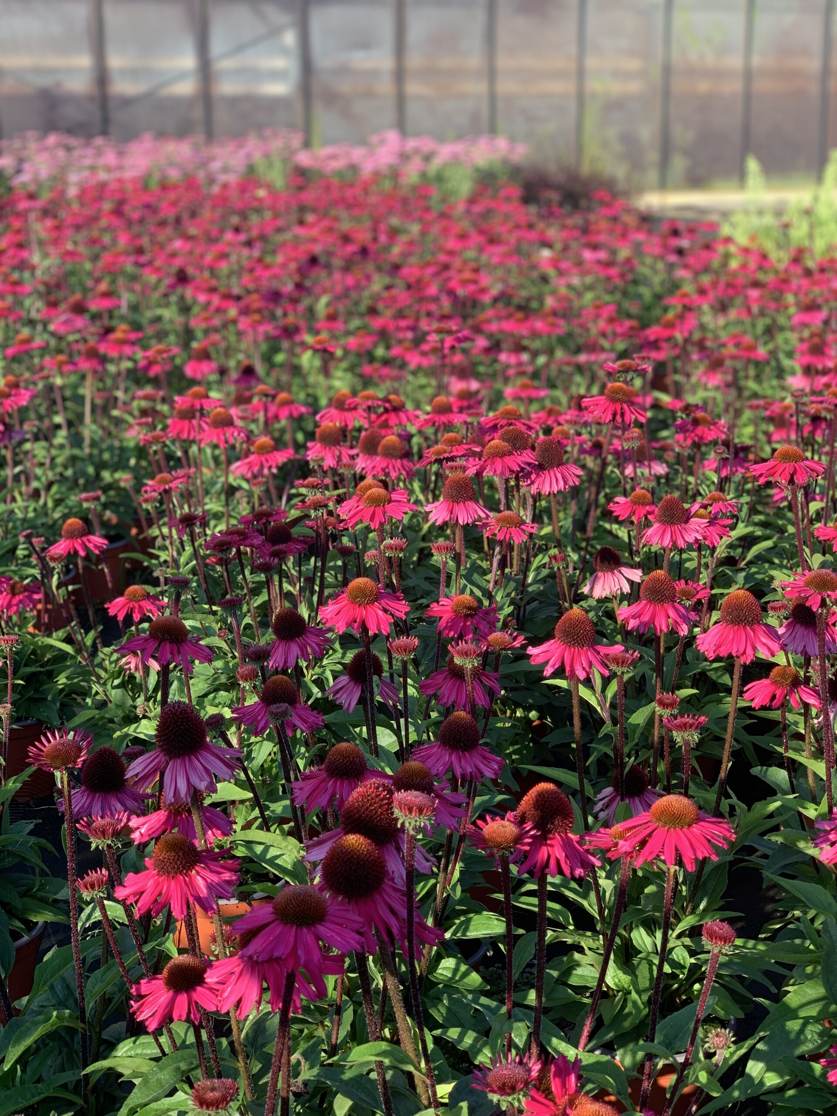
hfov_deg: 28.0
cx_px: 418
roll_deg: +0.7
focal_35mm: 52
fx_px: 1676
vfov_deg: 36.8
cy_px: 558
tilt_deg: -15.4
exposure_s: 1/122
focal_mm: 6
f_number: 2.4
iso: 16
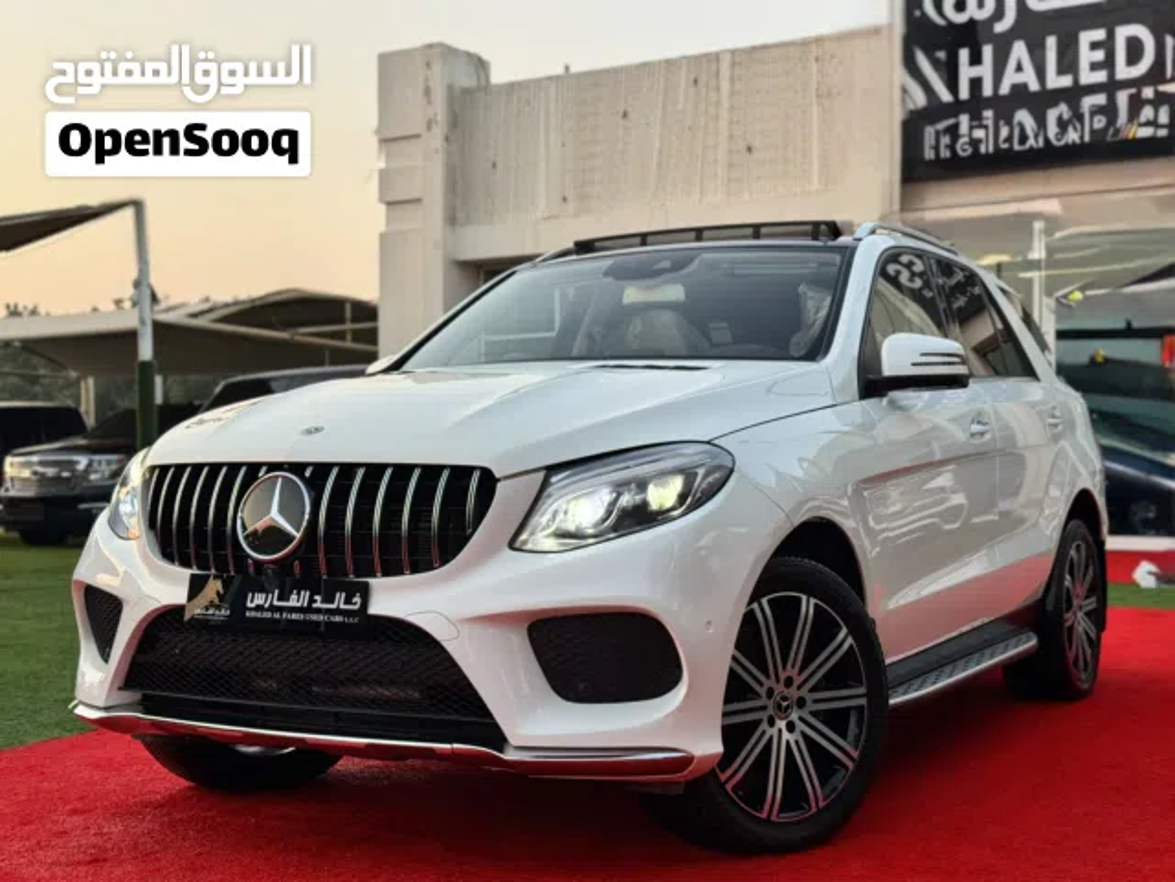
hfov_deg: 39.7
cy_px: 441
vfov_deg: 30.3
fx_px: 1629
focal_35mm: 48
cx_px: 588
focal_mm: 6.76
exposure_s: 1/294
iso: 64
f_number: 1.78
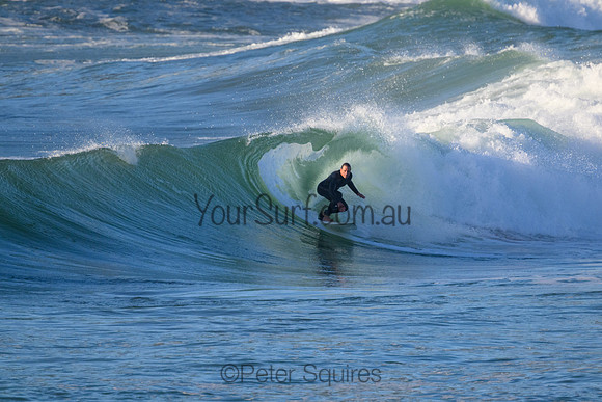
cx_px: 301
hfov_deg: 2.6
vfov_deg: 1.7
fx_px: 13380
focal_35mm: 800
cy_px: 201
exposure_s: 1/2000
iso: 2500
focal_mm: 800
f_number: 11
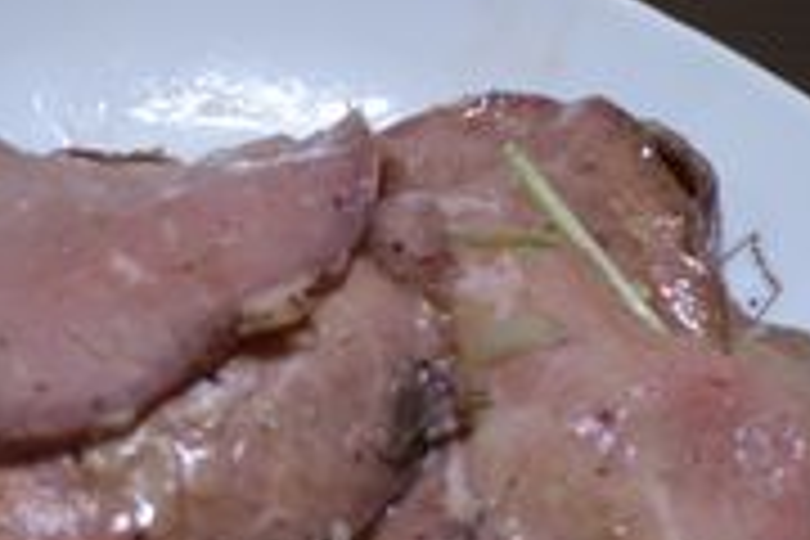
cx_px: 324
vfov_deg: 6.7
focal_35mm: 205
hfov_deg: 10.0
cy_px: 529
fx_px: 4612
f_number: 4
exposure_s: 1/20
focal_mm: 27.54
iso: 800
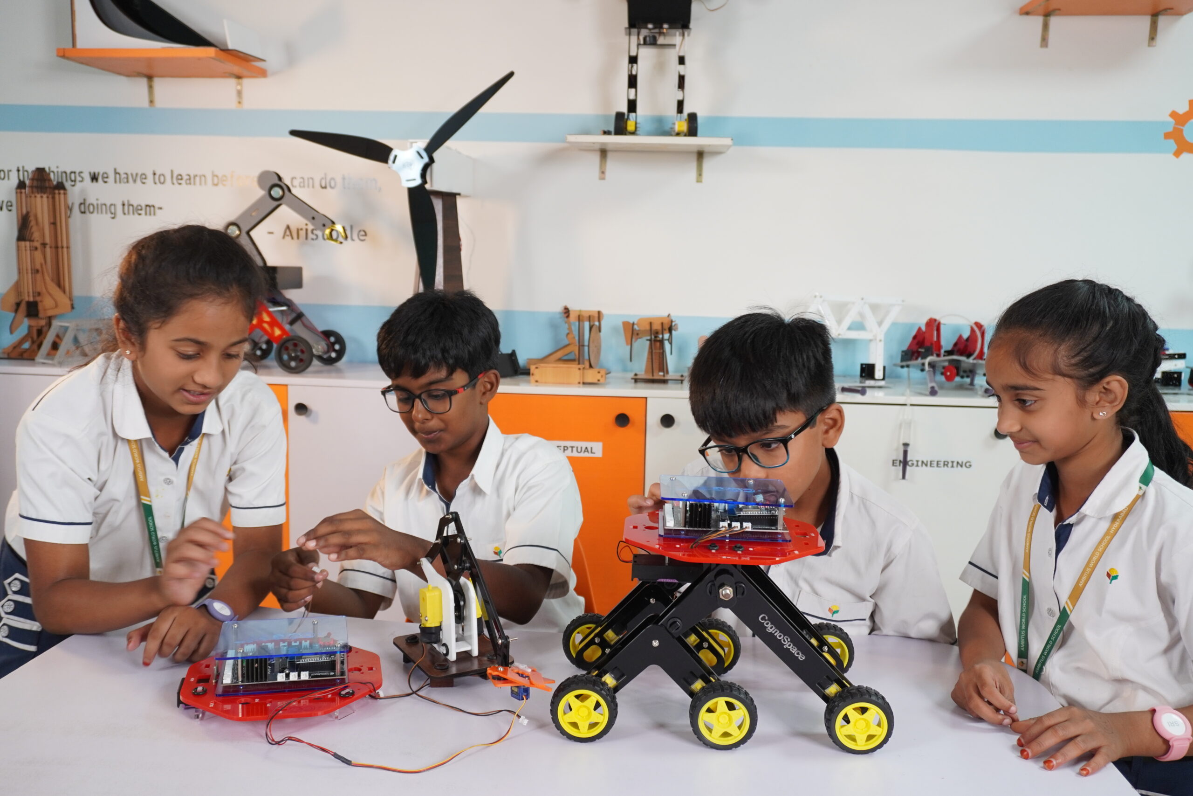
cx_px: 596
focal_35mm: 30
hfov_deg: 61.9
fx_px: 994
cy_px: 398
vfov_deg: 43.6
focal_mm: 20
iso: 400
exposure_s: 1/50
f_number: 4.5
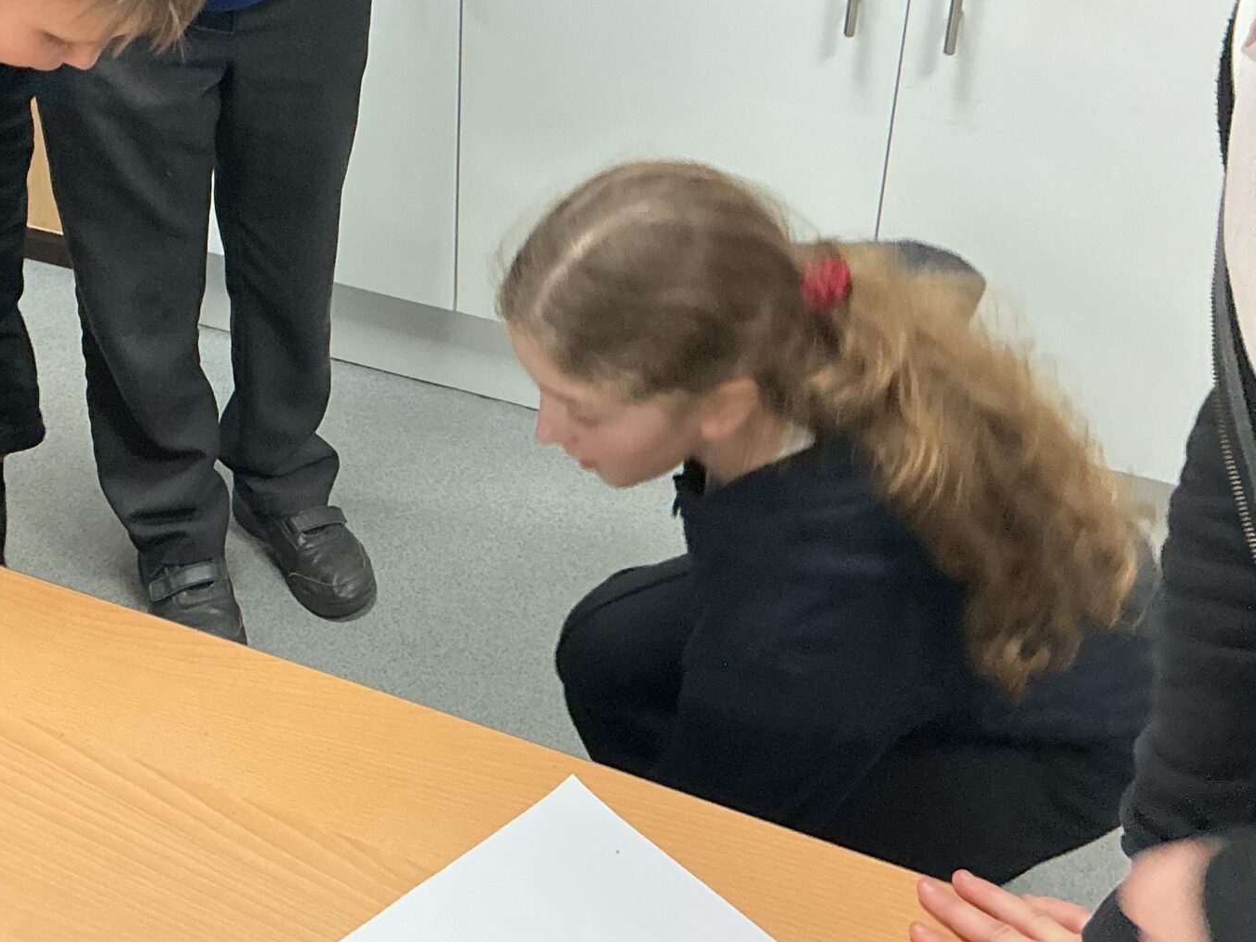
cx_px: 408
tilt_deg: -31.6
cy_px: 240
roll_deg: +0.2
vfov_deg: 26.2
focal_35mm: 55
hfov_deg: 34.6
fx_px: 1995
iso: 100
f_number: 1.8
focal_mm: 3
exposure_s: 1/50
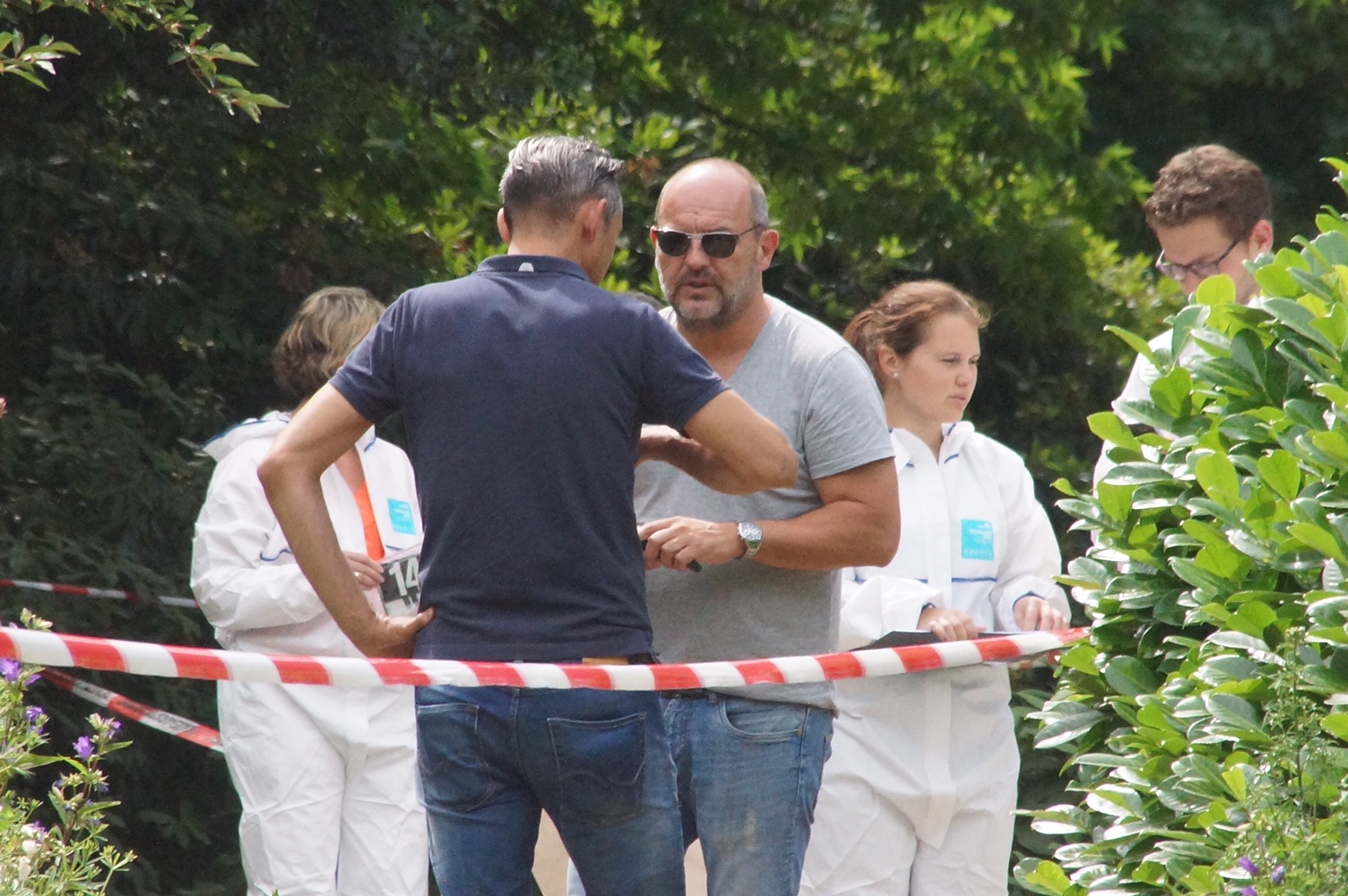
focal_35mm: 600
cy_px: 448
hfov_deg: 3.4
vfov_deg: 2.3
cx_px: 674
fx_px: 22447
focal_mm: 200
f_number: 10
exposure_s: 1/1000
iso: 1600
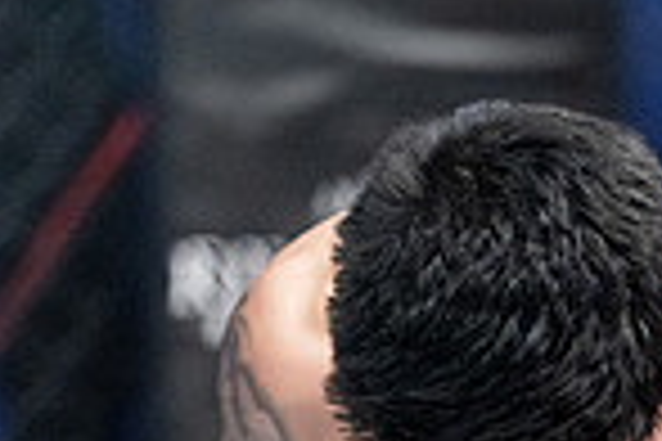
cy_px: 862
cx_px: 653
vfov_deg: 2.3
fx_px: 10885
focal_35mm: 592
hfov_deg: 3.5
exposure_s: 1/1250
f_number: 2
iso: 3200
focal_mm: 150
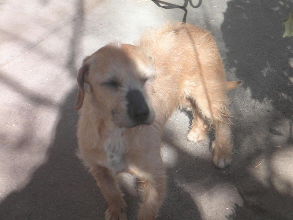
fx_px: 889
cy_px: 110
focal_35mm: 105
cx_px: 146
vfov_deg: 14.1
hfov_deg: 18.7
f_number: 5.9
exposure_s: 1/125
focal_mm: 18.6
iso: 160
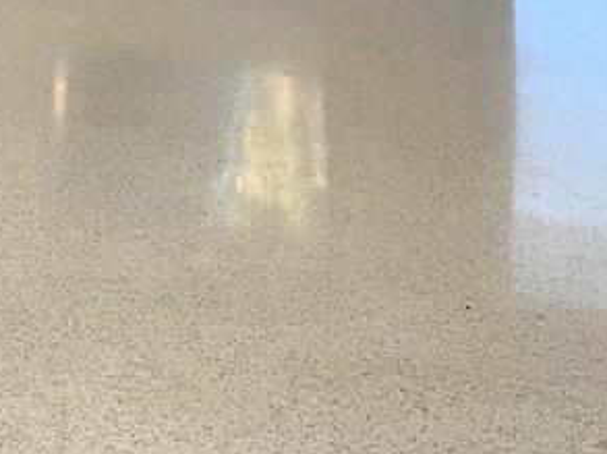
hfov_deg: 18.1
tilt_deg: -1.7
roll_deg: +1.0
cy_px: -338
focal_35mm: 91
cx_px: -412
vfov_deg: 14.4
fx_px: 1594
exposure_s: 1/124
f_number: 1.6
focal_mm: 5.1
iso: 32
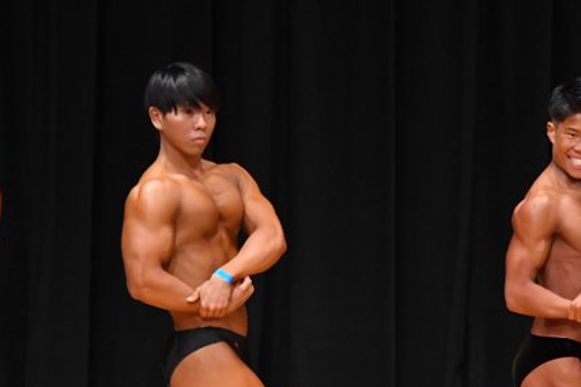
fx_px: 8337
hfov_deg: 4.0
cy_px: 341
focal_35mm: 517
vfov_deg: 2.7
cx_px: 471
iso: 4000
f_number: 5.6
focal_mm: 190
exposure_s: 1/400
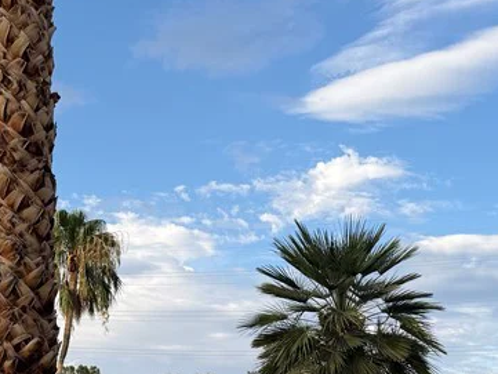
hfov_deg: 28.0
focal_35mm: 68
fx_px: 979
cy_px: 489
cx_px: 393
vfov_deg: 19.8
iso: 80
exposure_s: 1/1727
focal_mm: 6.76
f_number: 1.78
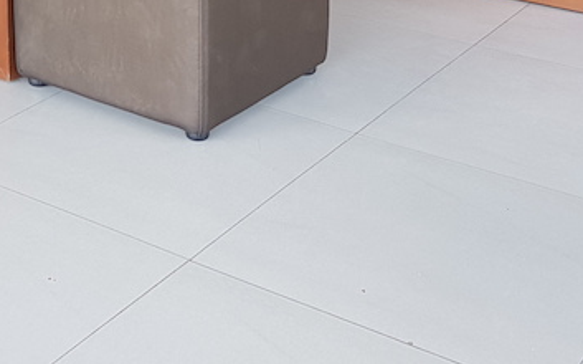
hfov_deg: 25.0
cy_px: -245
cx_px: 50
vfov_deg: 14.7
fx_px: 1270
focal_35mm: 80
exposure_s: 1/108
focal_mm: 4.3
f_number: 1.7
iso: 40
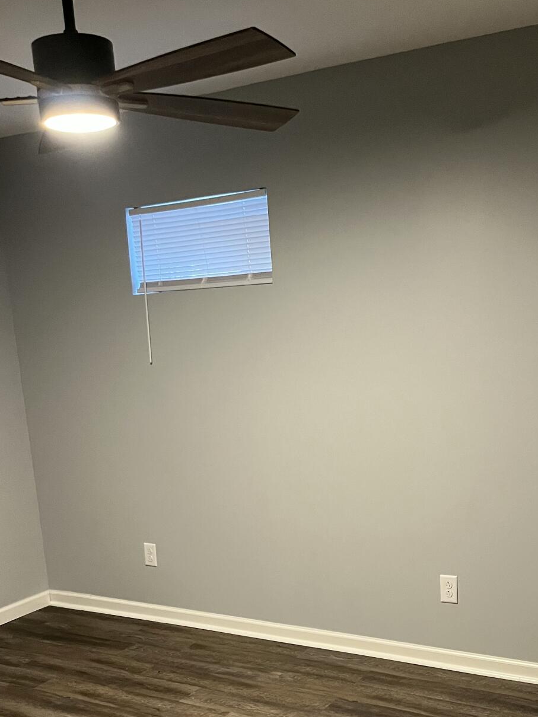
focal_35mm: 43
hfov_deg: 33.5
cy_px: 547
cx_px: 307
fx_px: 891
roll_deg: +4.0
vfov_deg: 42.4
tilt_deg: -15.5
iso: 400
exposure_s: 1/40
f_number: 1.6
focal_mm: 5.1
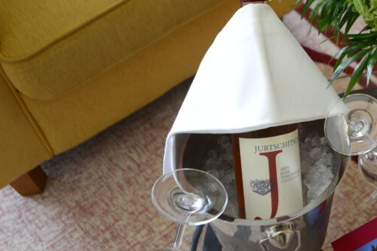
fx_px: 660
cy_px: 68
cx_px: 355
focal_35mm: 63
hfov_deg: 30.2
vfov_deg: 21.4
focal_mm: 31
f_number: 4.5
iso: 900
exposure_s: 1/160
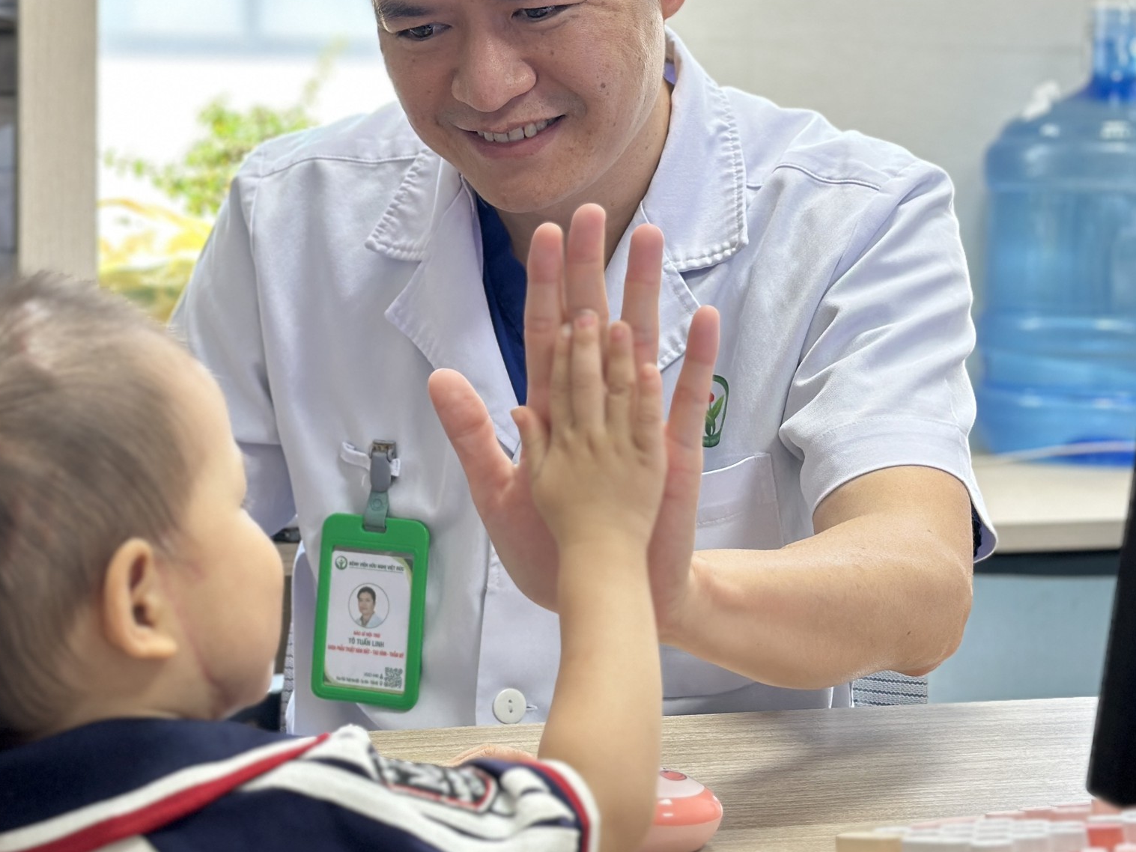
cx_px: 420
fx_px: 2658
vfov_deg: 18.2
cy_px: 374
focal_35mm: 81
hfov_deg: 24.1
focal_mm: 6.86
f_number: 1.78
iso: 125
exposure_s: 1/100
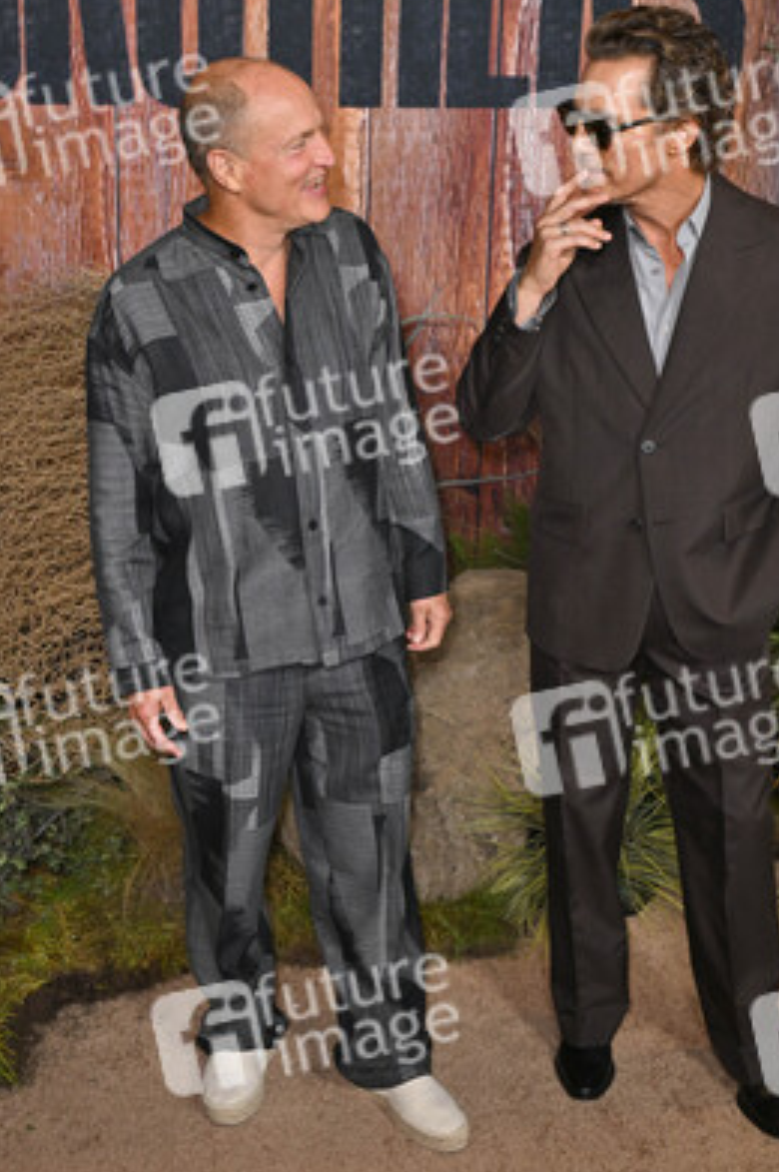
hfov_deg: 31.1
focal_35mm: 43
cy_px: 576
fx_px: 1398
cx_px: 392
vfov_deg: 45.5
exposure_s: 1/250
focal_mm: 42
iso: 1000
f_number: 6.3
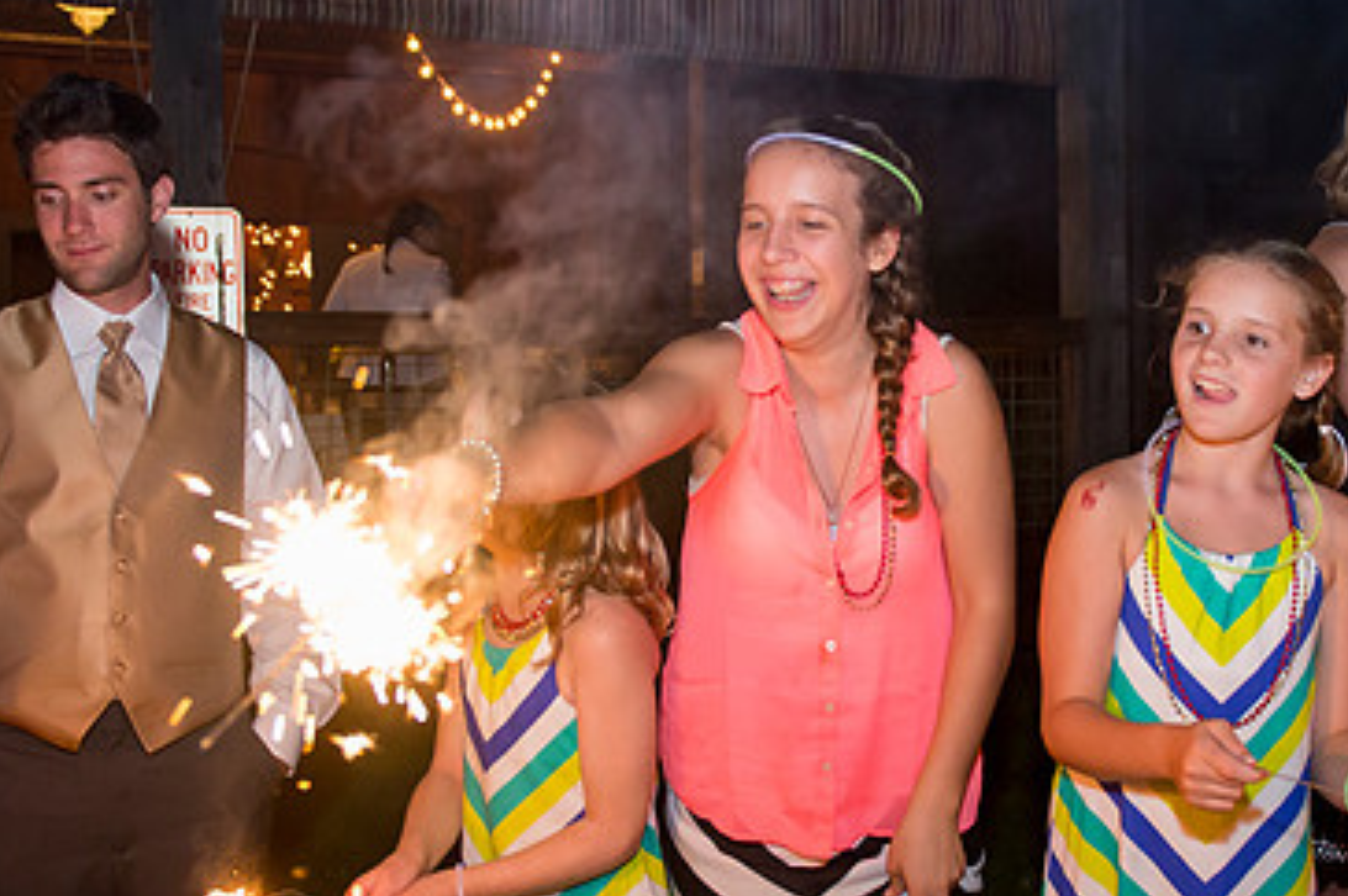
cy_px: 435
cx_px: 841
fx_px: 1646
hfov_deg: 44.2
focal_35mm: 44
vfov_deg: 30.5
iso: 2000
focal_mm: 24
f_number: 2.8
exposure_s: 1/100
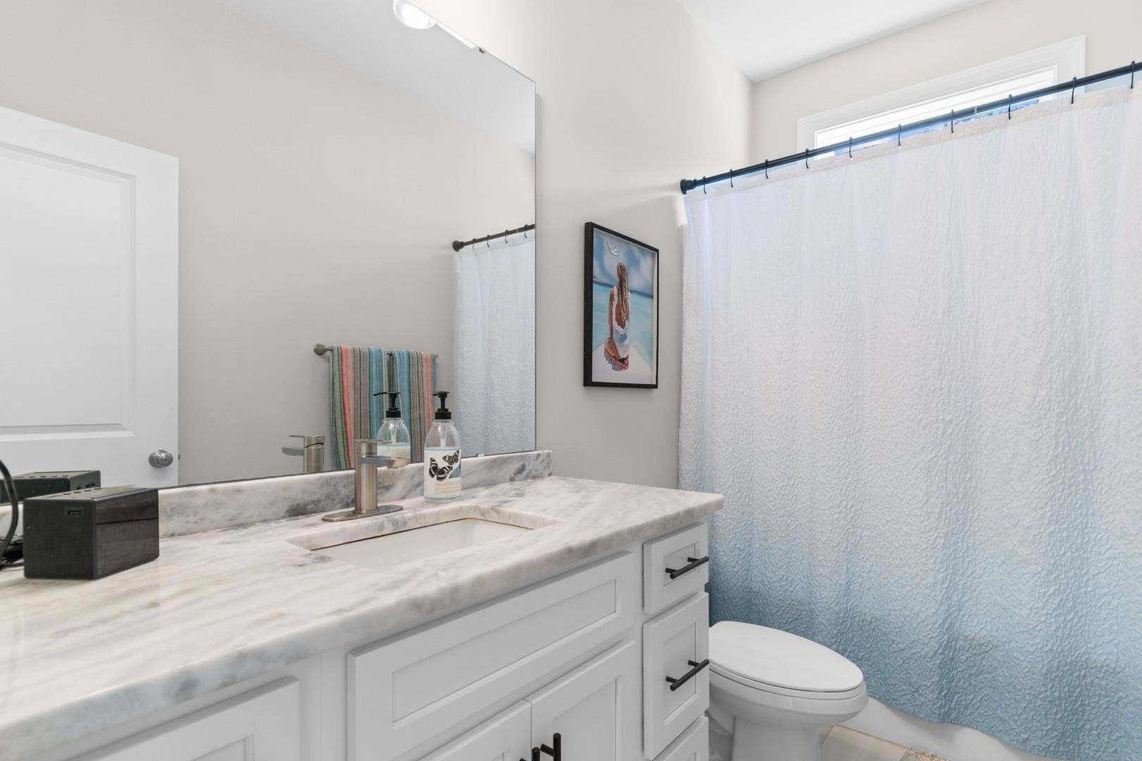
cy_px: 380
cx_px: 571
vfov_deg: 70.4
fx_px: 539
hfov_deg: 93.3
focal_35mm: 17
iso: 100
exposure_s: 1/50
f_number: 4.8
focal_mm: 11.5
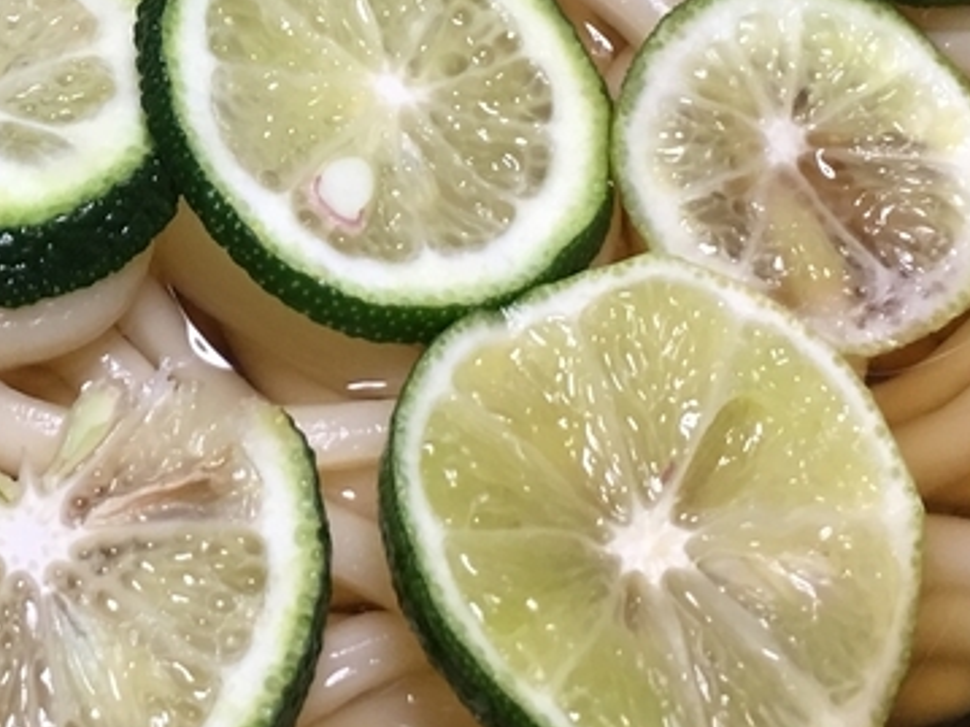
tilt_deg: -51.6
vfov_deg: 15.0
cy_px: -11
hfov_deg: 19.7
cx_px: 27
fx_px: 2717
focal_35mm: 97
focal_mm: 4.15
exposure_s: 1/15
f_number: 2.2
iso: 50
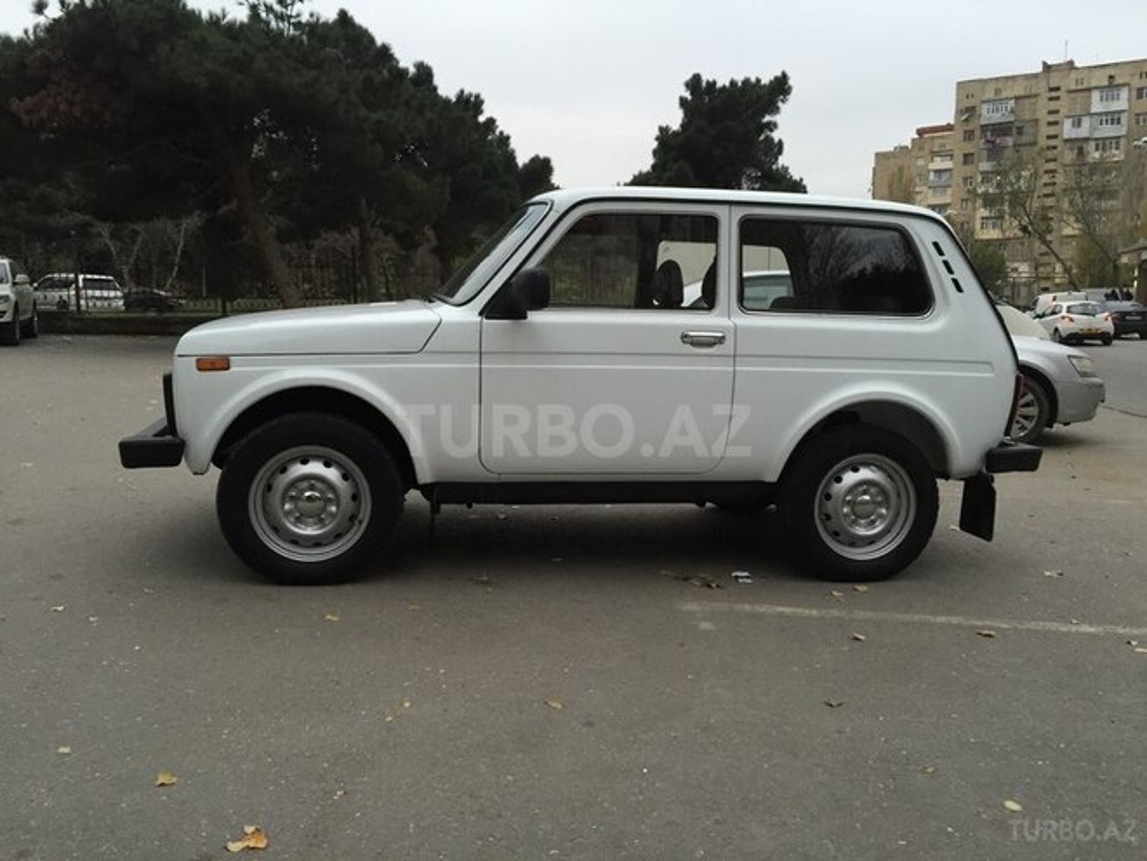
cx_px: 574
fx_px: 961
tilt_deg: -7.4
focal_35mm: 29
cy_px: 430
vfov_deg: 48.2
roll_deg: +0.7
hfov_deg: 61.7
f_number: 2.2
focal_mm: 4.15
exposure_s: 1/33
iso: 64
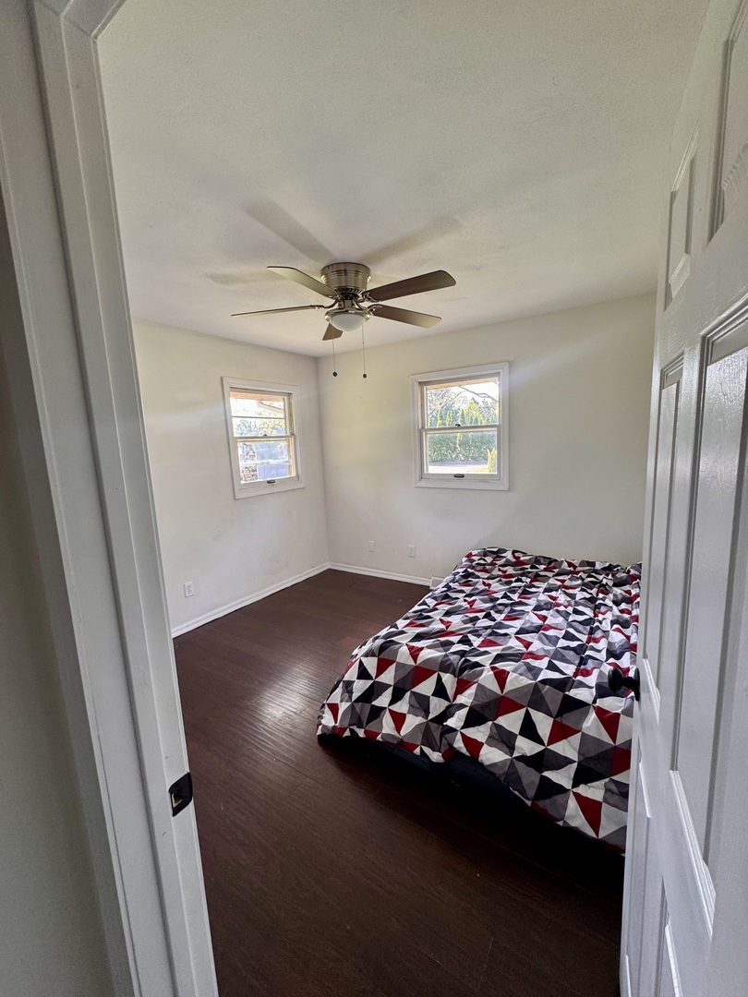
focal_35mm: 14
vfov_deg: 102.1
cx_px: 374
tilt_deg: -9.6
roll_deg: +3.3
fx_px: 403
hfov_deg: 85.7
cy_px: 498
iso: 125
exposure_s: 1/99
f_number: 2.2
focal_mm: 2.22
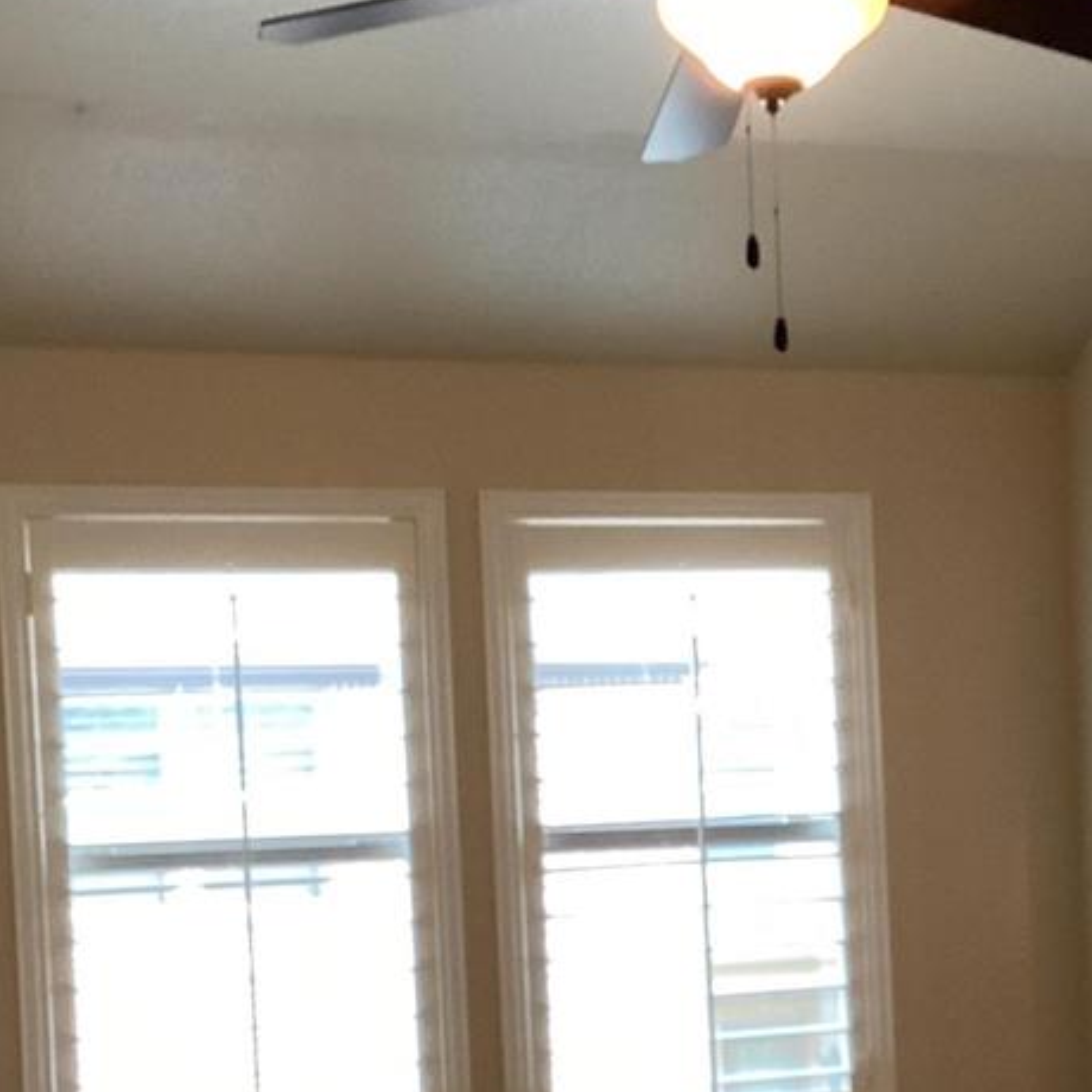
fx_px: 2177
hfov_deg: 28.1
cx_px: 679
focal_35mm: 61
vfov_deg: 27.7
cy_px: 847
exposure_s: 1/60
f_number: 2.4
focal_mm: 3.3
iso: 160
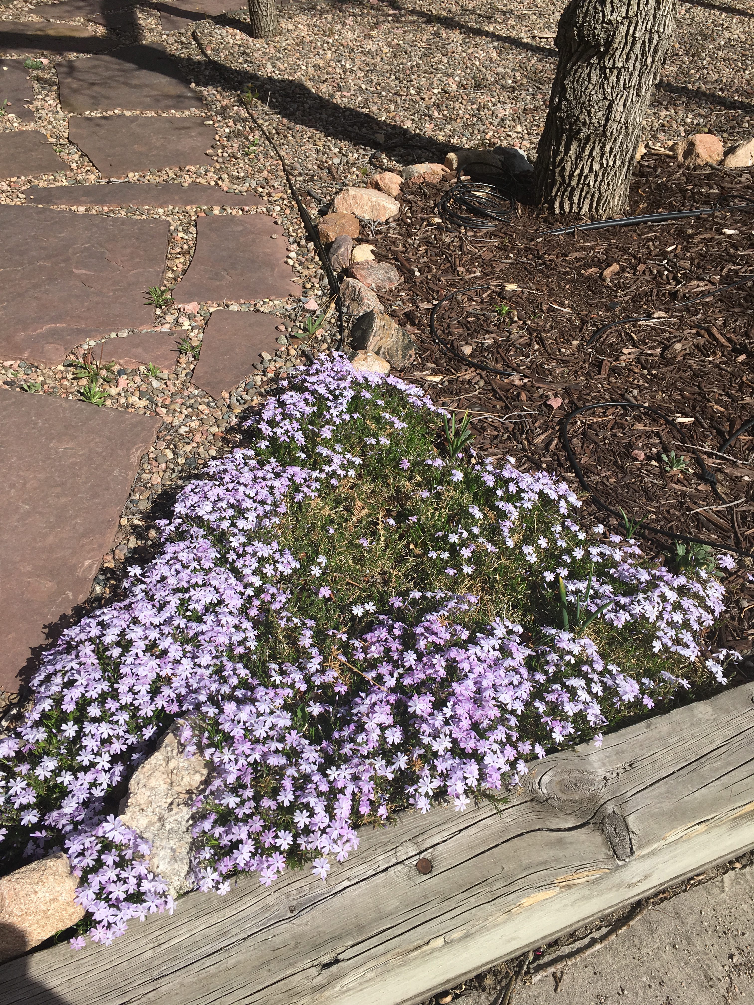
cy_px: 502
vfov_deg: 61.7
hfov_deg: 48.2
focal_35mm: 29
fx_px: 842
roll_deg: +1.4
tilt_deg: -43.1
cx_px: 377
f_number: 2.2
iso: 25
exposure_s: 1/2404
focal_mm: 4.15
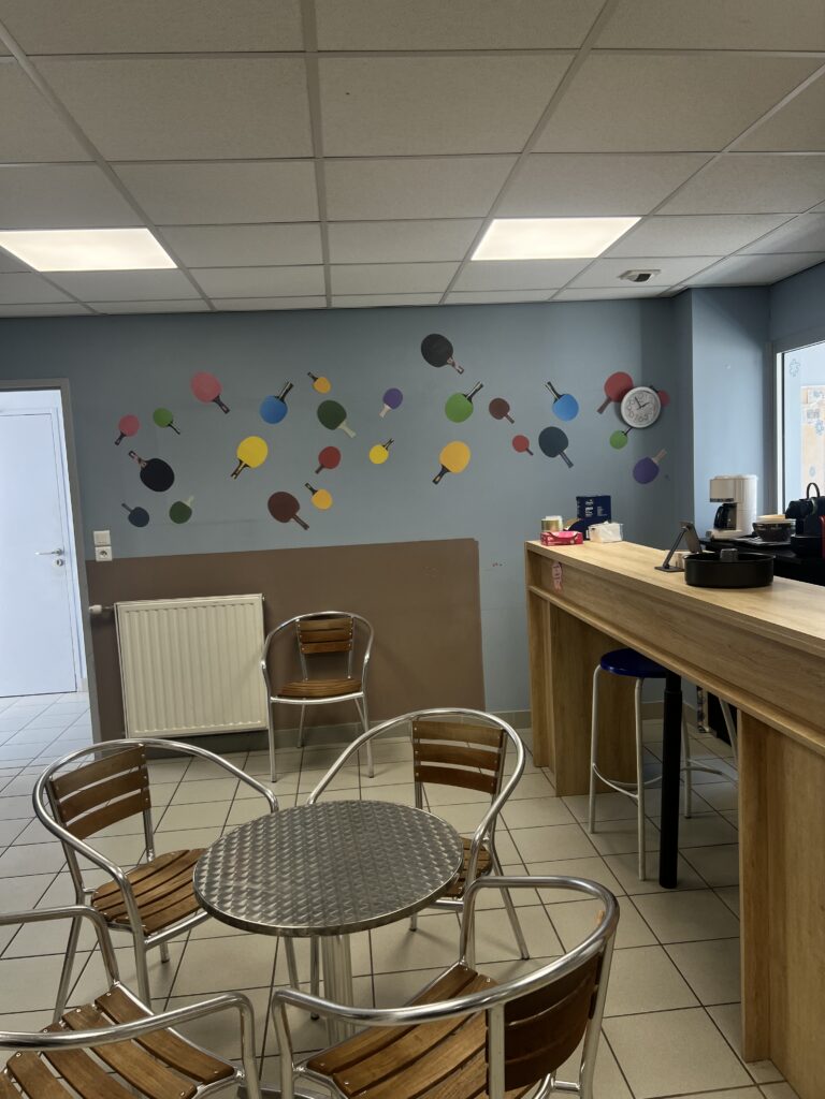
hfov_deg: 53.1
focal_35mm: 26
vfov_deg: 67.3
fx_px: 826
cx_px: 412
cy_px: 550
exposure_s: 1/166
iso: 50
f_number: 1.5
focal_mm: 5.7
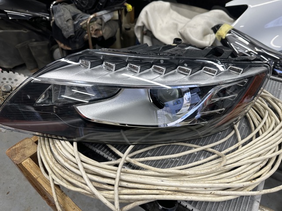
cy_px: 106
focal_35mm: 24
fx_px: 195
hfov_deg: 71.6
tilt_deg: -42.3
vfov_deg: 56.8
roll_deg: -0.8
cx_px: 141
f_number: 1.78
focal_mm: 6.86
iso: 100
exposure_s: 1/100
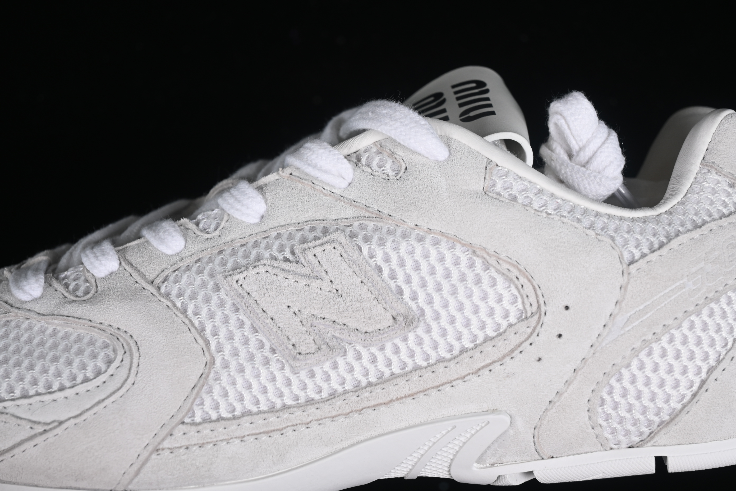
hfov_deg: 27.0
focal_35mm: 75
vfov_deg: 18.2
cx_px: 368
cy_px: 246
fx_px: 1533
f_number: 7.1
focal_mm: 50
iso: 160
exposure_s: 1/80
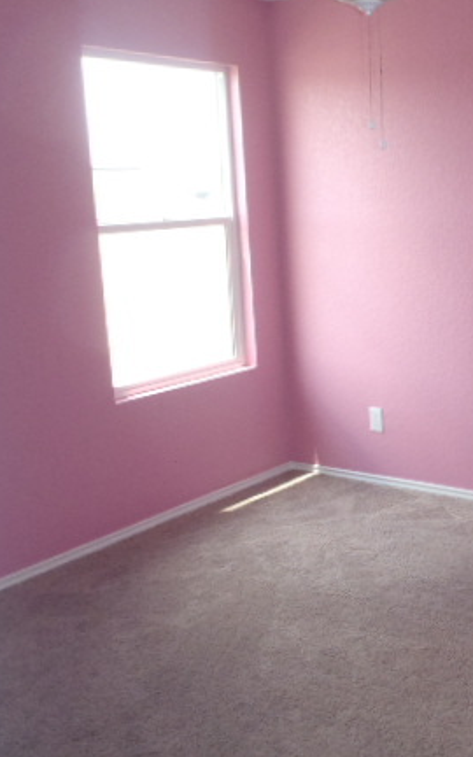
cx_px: 527
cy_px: 352
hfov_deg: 26.7
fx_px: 908
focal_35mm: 44
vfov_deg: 45.2
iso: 250
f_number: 3.9
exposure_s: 1/80
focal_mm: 5
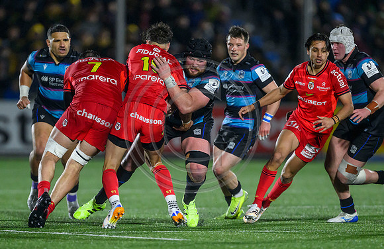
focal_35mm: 615
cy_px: 195
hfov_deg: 3.4
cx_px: 156
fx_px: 6500
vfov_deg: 2.2
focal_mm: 400
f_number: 3.2
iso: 5000
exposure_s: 1/3200
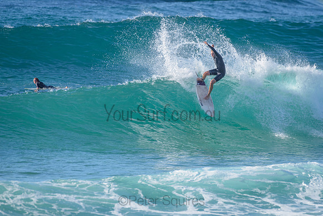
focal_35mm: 613
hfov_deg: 3.4
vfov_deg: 2.2
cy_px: 101
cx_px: 198
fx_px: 5499
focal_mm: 500
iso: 180
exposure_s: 1/2000
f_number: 5.6
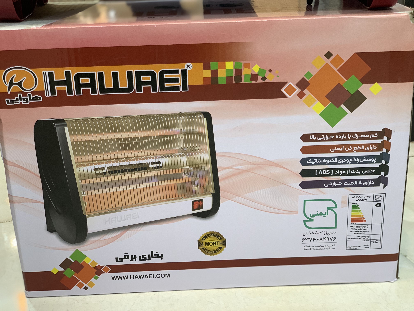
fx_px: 622
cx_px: 207
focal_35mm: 52
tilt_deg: -19.8
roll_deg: +2.2
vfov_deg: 28.0
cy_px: 156
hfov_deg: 36.8
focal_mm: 6
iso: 80
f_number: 2.4
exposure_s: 1/50
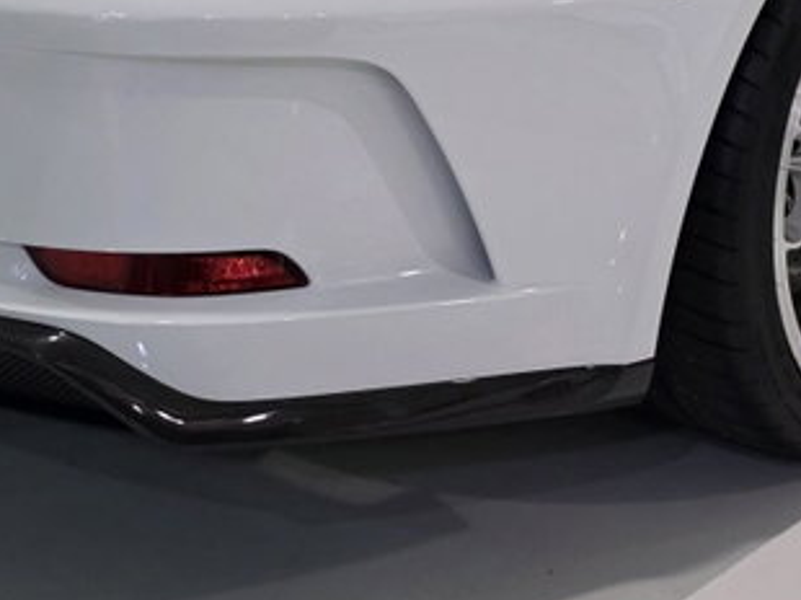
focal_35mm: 76
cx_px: 491
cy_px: 52
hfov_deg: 25.6
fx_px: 1757
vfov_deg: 19.0
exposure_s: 1/120
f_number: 1.7
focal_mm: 6.3
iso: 500
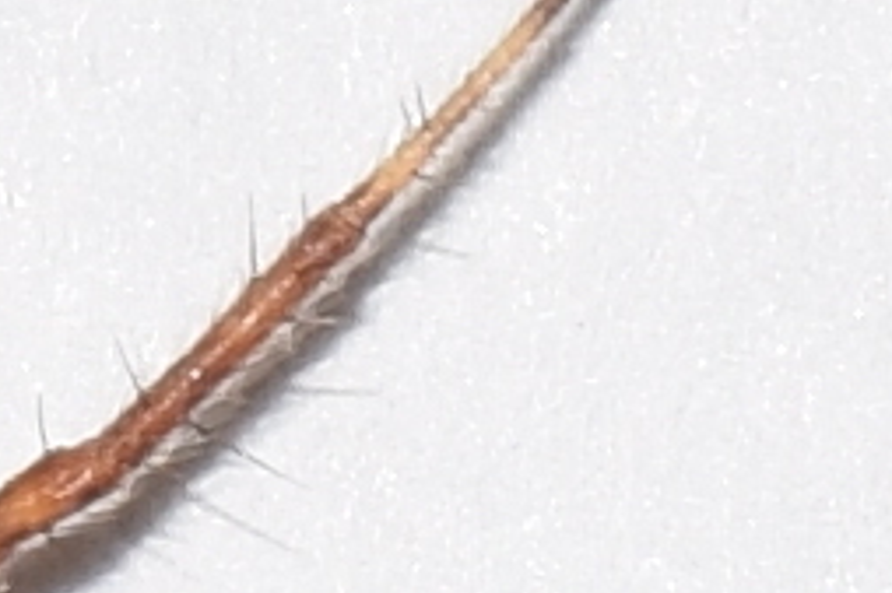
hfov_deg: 2.6
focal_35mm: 794
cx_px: -558
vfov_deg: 1.7
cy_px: 1091
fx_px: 19660
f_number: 11
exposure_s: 1/160
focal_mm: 140
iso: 100
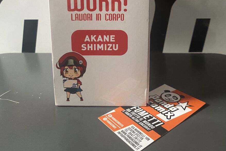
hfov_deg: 51.9
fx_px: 232
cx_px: 112
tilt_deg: -12.5
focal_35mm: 37
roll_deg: +0.9
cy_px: 12
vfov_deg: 33.8
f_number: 1.8
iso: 500
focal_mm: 4.25
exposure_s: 1/47
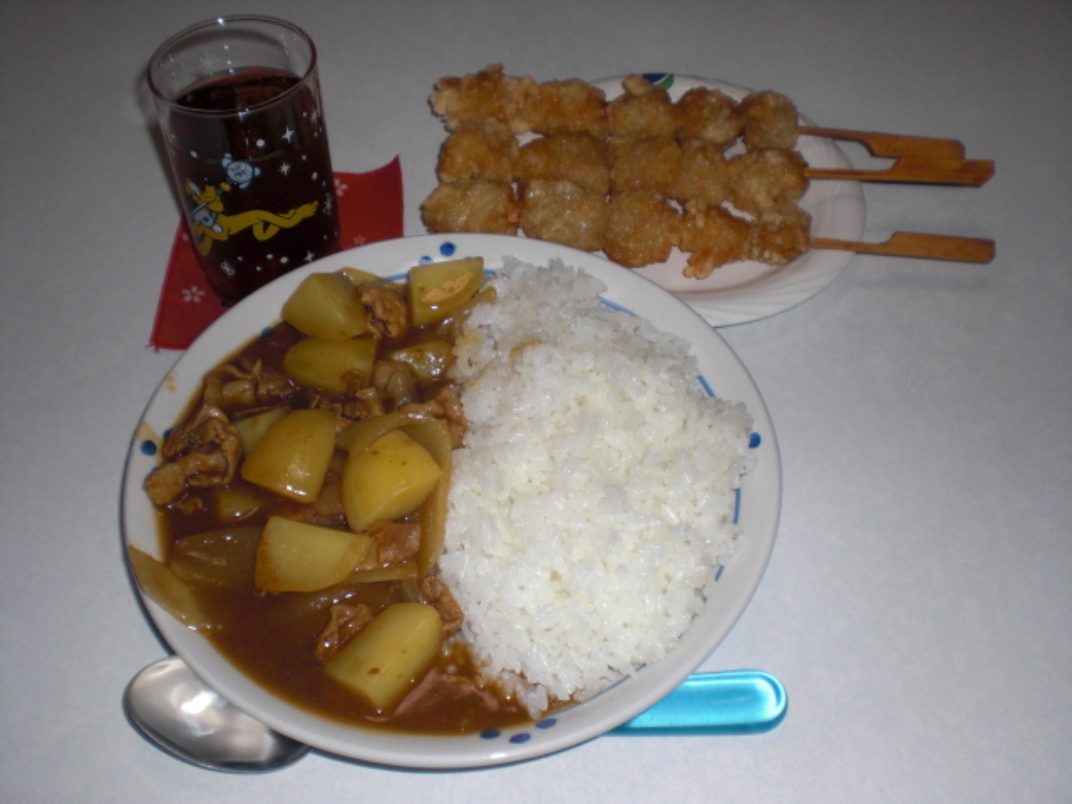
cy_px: 402
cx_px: 536
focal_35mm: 38
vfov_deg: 37.7
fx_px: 1177
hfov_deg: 49.0
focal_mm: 6.3
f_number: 3.1
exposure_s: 1/60
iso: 64
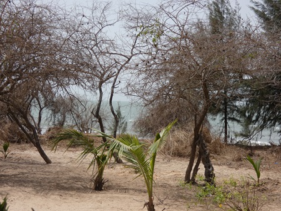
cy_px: 106
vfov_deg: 24.0
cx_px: 140
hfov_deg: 31.7
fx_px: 495
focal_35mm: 61
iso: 80
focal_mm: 10.8
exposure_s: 1/640
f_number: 4.1
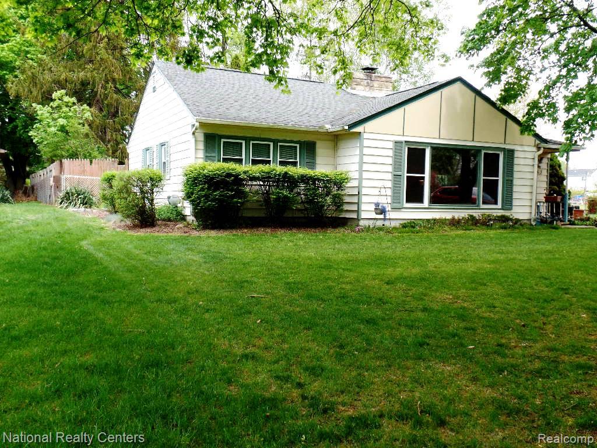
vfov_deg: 40.7
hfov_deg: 52.6
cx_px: 298
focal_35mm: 35
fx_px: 604
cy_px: 224
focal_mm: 6.2
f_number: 3.4
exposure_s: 1/250
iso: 80
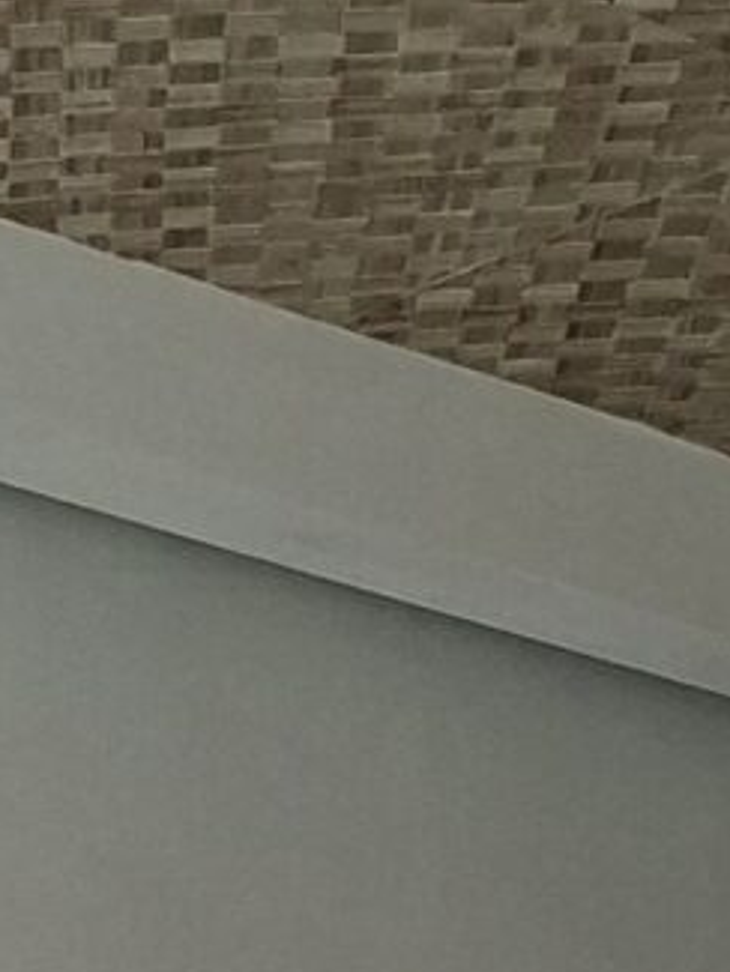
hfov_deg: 8.0
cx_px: -368
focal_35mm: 181
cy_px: 3122
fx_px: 5086
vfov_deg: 8.6
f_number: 1.8
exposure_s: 1/120
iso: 320
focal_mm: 5.54
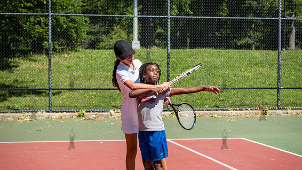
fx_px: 656
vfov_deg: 14.7
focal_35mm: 82
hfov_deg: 25.9
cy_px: 112
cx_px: 154
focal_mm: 60
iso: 200
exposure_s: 1/2500
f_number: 3.5
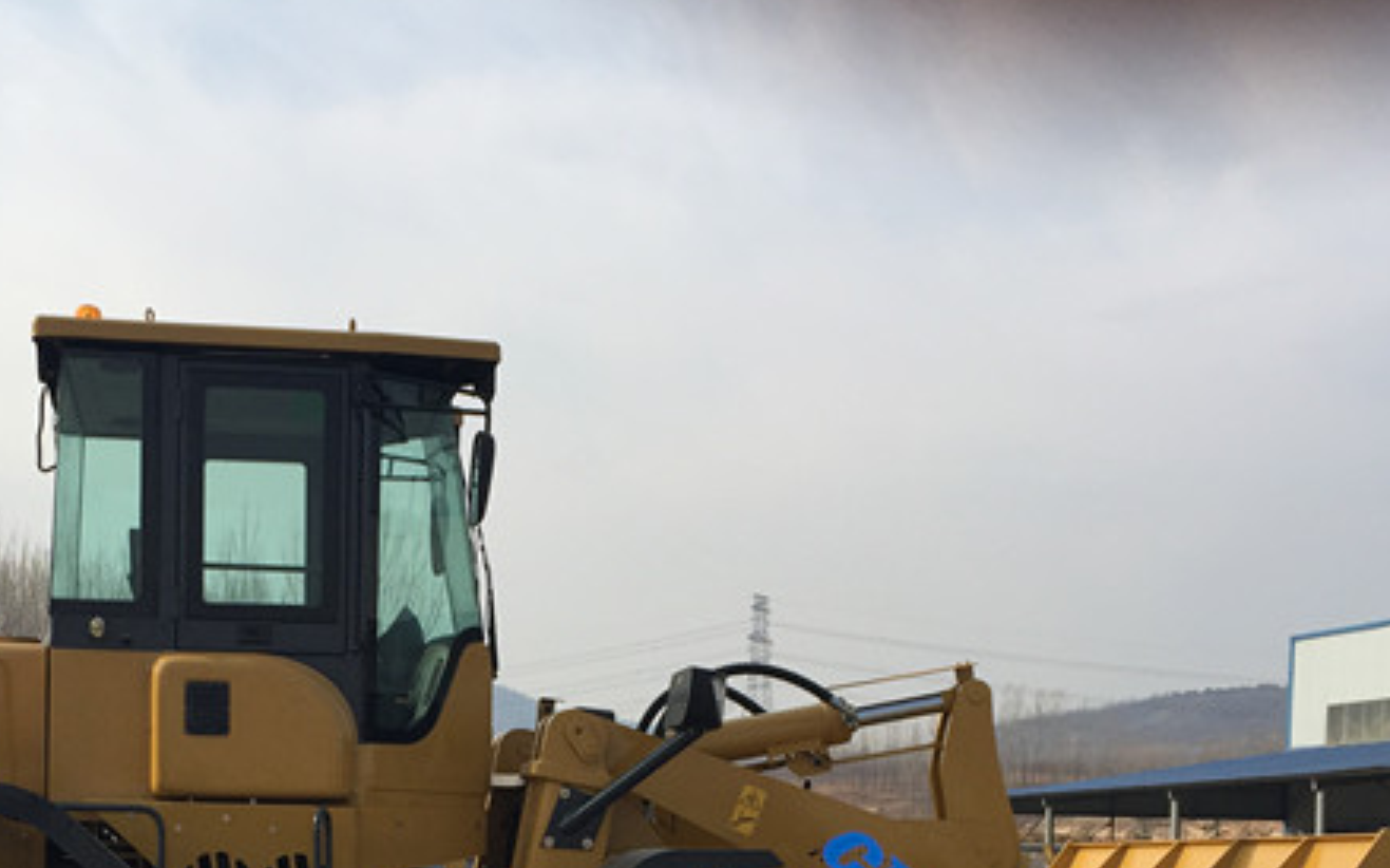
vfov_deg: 22.0
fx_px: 2121
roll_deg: -1.6
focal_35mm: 56
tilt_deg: -2.8
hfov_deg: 35.9
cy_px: 928
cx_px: 459
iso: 32
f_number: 2.2
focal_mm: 4.15
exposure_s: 1/1883
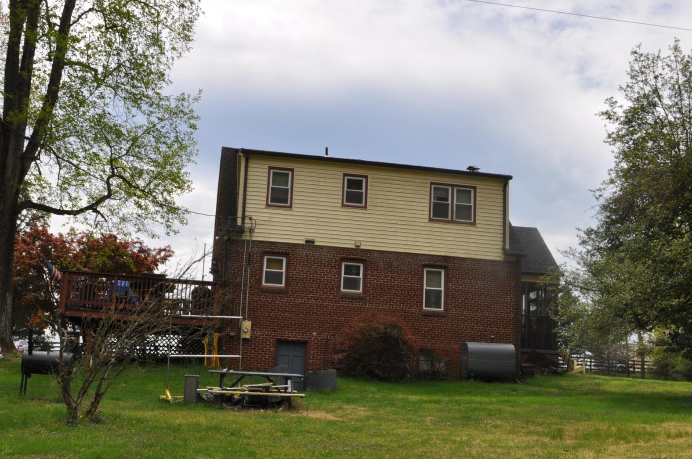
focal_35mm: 39
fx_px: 749
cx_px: 324
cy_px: 243
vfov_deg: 34.1
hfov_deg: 49.6
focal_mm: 20
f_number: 14
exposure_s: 1/200
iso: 200
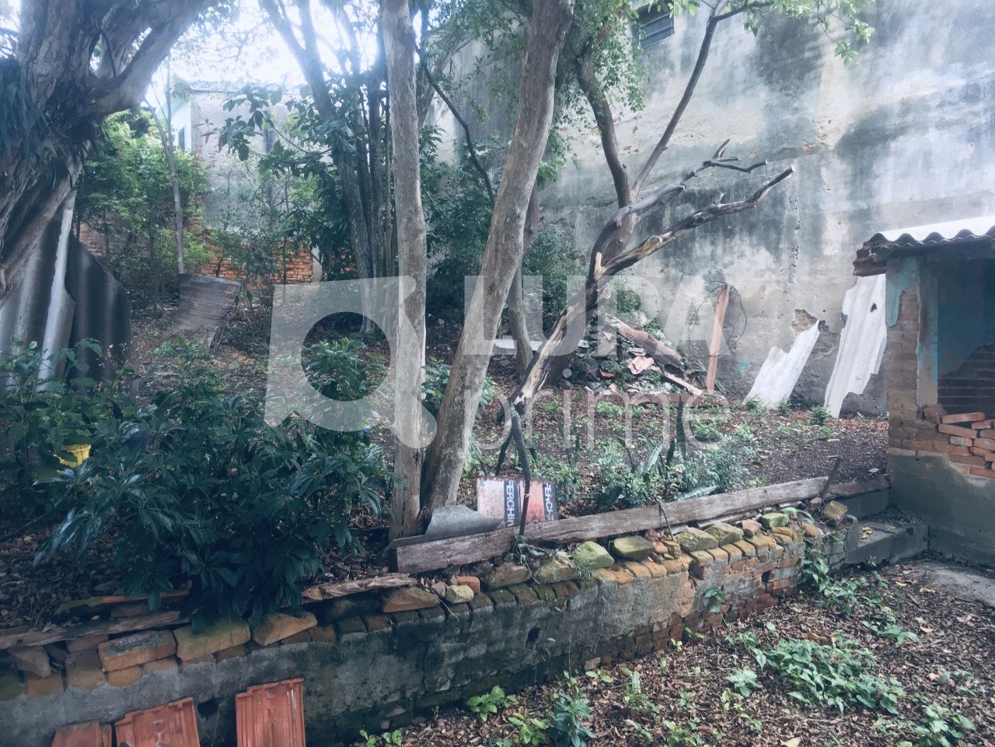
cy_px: 374
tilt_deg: +0.0
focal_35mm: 29
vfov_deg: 48.2
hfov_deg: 61.7
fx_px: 834
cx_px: 498
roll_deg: -0.2
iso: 40
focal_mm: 4.15
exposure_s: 1/120
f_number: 2.2
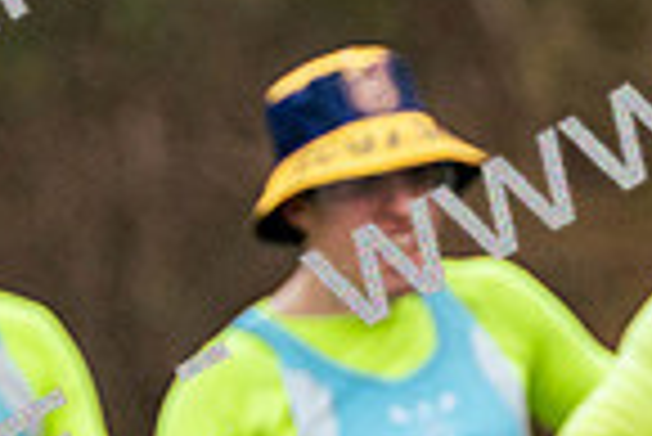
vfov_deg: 0.7
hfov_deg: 1.0
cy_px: 339
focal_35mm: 2002
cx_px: 859
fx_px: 36294
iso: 3200
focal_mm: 500
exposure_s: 1/2000
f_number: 6.3
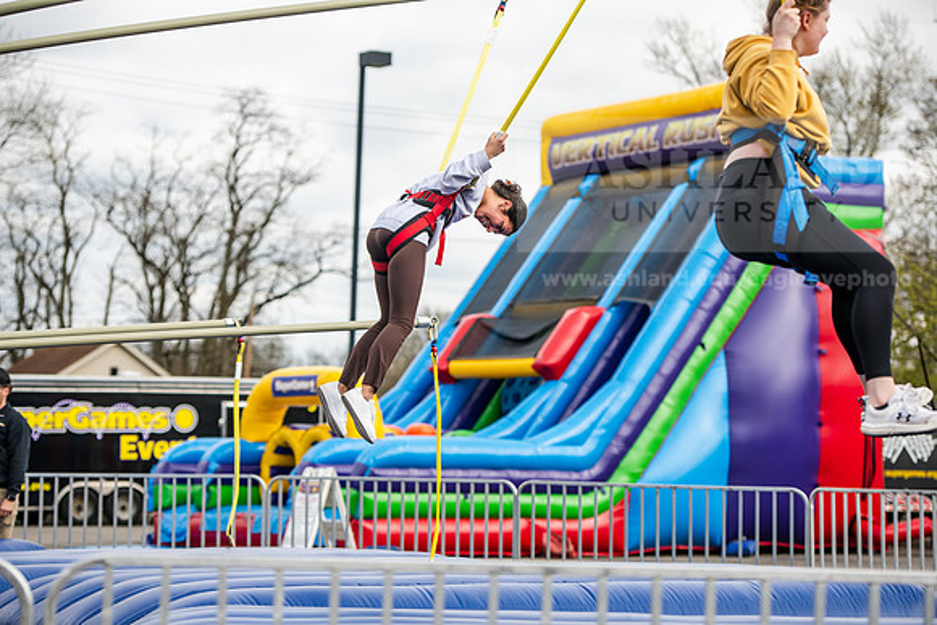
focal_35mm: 102
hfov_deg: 20.0
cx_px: 468
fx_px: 2655
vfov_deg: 13.4
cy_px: 312
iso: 125
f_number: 3.5
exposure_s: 1/1000
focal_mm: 102
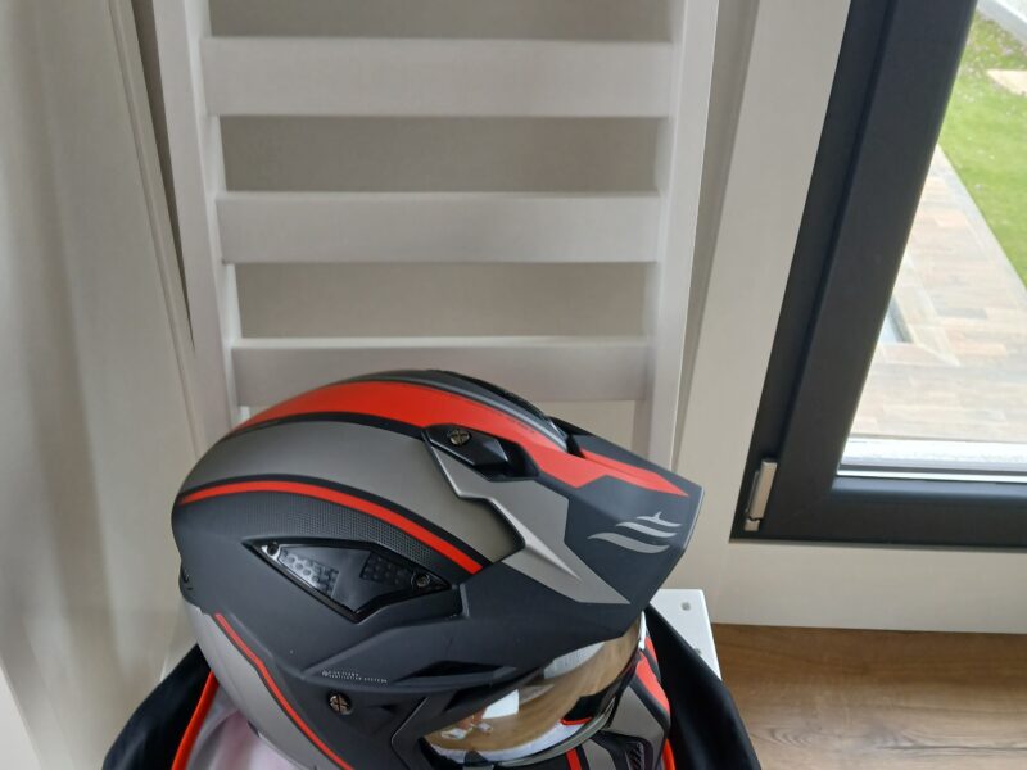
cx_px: 514
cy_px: 385
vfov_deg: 53.1
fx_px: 771
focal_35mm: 26
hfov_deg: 67.3
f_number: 1.8
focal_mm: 3.98
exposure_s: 1/50
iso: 80
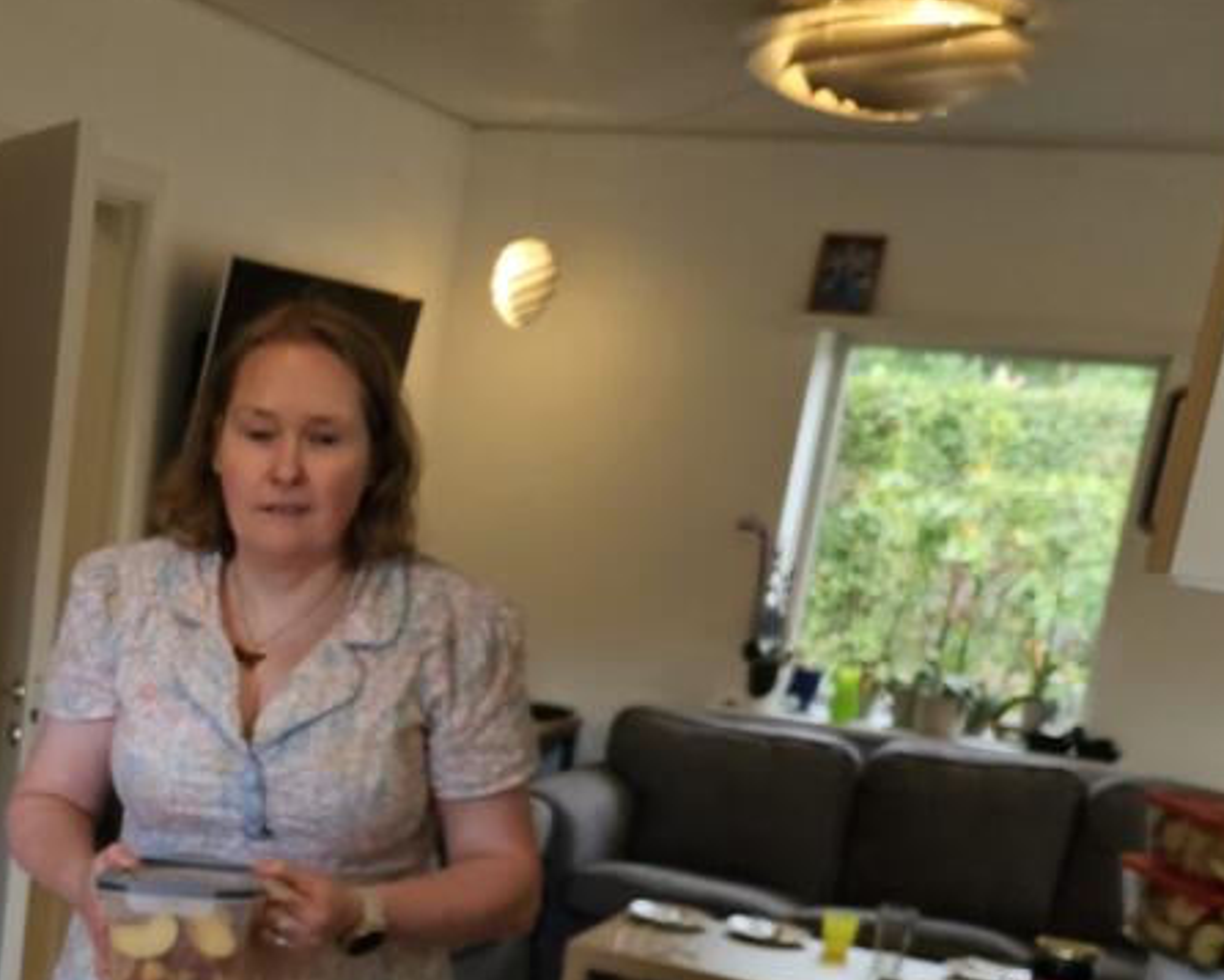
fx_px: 2102
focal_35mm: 58
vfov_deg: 24.9
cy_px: 991
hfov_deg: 30.4
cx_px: 25
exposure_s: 1/180
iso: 160
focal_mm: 5.4
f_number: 1.8
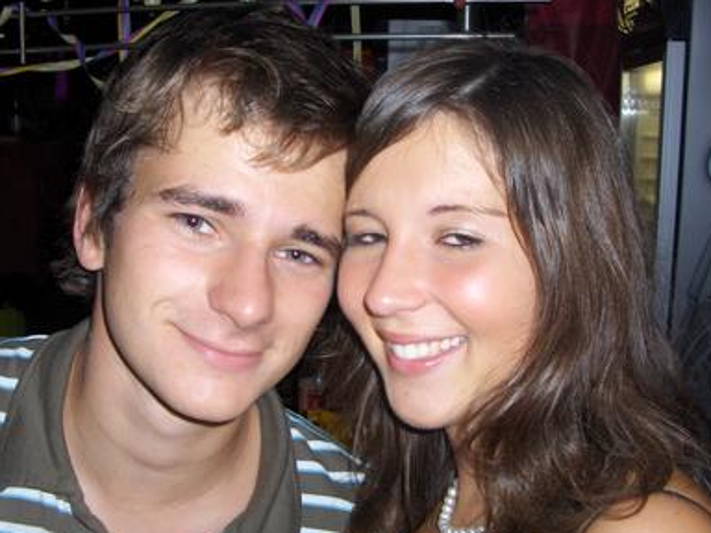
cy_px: 294
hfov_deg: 43.8
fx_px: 883
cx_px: 315
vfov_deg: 33.6
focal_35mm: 43
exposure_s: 1/60
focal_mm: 5.8
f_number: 2.6
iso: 100
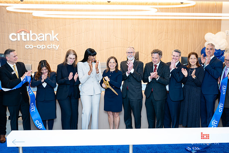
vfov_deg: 32.6
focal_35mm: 41
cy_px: 76
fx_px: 261
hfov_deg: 47.3
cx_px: 114
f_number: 3.2
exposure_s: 1/160
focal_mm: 40
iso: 400
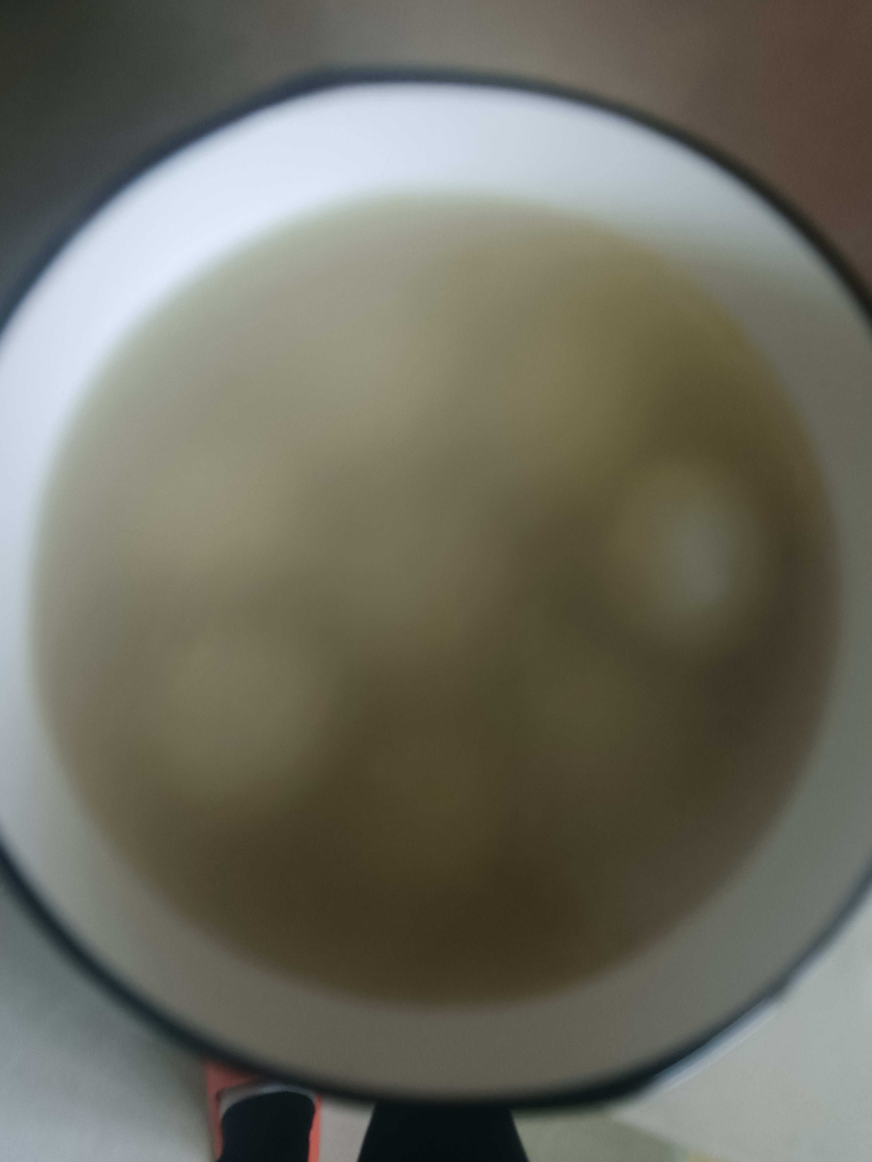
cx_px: 436
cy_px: 581
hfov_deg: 51.4
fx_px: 907
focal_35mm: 27
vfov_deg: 65.3
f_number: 1.9
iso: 812
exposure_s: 1/30
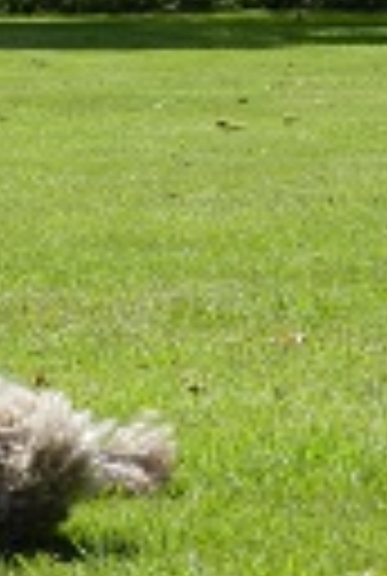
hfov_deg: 4.2
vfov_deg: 6.3
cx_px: -423
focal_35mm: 324
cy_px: 158
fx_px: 5196
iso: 160
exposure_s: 1/640
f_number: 4.6
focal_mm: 17.7
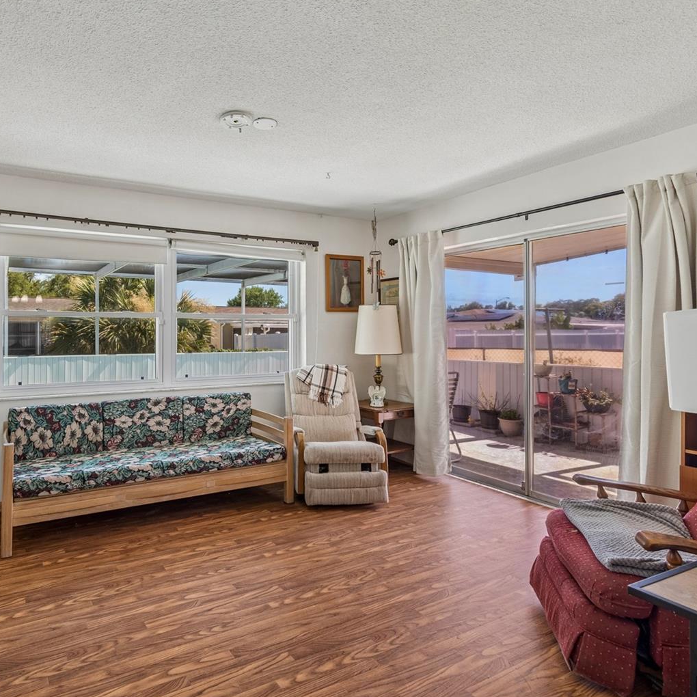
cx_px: 252
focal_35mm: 20
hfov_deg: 73.3
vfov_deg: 74.8
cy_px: 335
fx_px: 456
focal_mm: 10
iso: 100
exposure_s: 1/4
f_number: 7.1
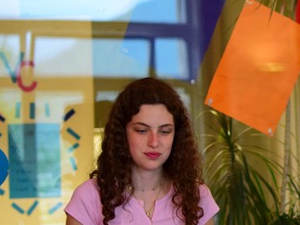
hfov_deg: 12.3
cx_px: 385
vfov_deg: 9.4
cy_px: 213
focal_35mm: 156
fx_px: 1357
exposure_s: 1/320
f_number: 1.8
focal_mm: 35
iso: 1600
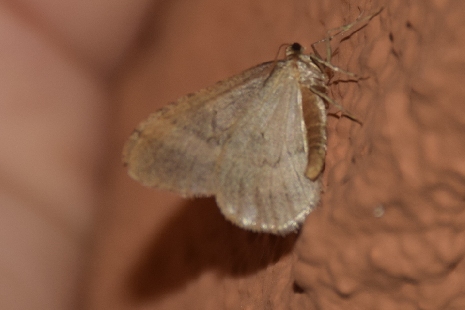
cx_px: 232
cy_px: 155
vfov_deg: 6.5
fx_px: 2712
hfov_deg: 9.8
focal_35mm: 210
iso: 320
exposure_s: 1/60
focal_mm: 140
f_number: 5.6
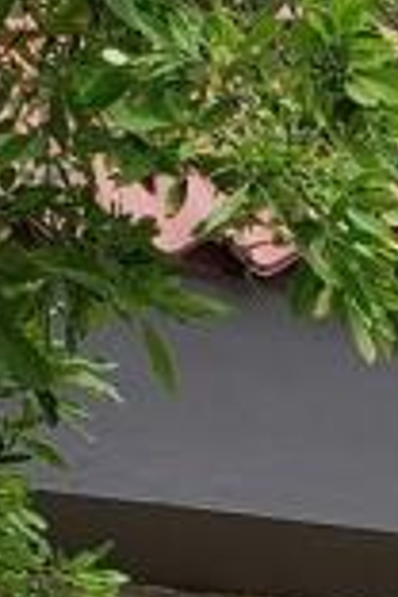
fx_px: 2753
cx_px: 762
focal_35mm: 166
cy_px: 984
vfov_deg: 11.7
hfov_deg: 7.9
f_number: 2.4
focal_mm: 4.3
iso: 50
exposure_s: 1/164
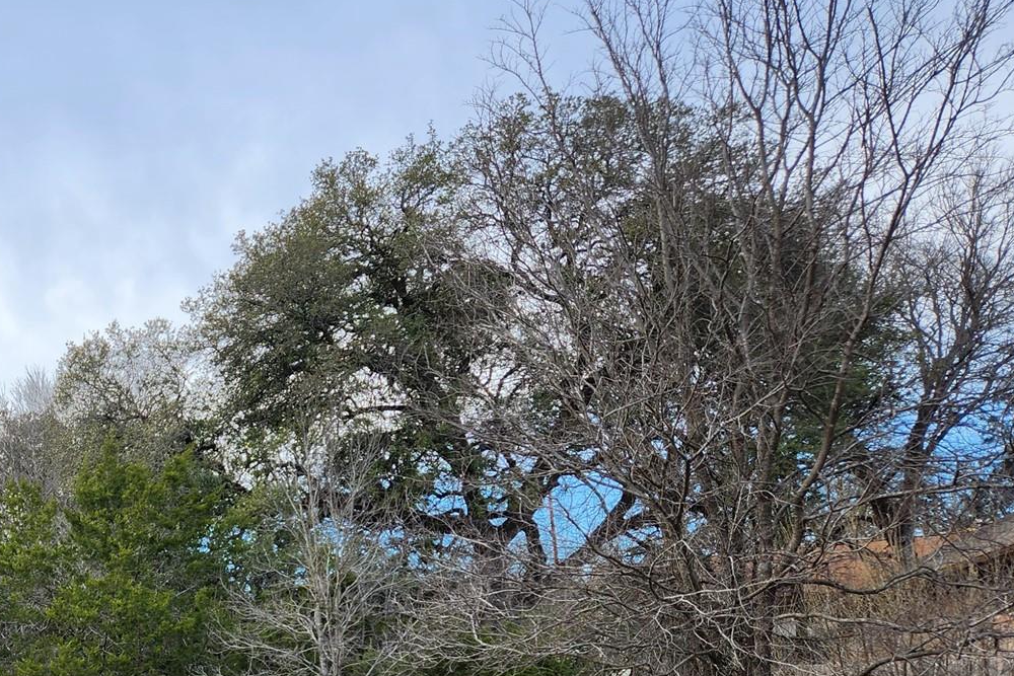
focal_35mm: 49
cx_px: 2
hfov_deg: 36.3
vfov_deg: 25.9
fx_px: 1380
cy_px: 702
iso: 20
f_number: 1.8
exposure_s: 1/307
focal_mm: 5.4
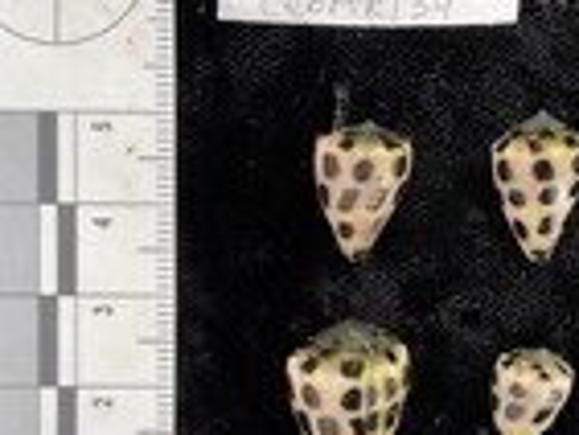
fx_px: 1205
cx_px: 489
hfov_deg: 26.4
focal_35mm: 72
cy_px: 302
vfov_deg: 20.4
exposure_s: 1/60
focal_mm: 3
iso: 40
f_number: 1.8
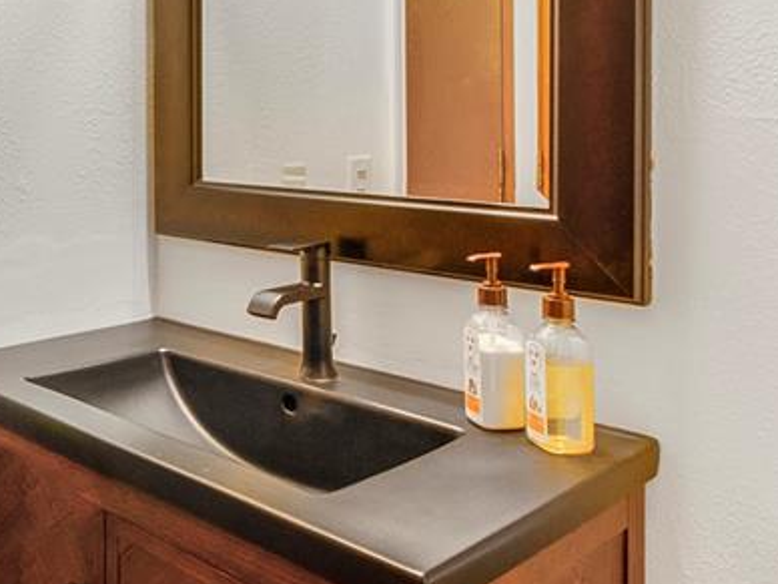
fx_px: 854
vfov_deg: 36.8
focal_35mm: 38
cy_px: 140
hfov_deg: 43.4
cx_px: 36
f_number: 22
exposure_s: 1/1.43
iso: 500
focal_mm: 10
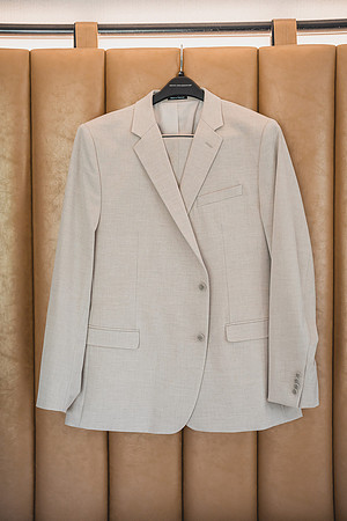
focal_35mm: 50
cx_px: 174
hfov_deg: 27.0
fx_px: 723
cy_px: 260
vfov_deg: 39.6
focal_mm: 50
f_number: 2.8
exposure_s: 1/250
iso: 1250
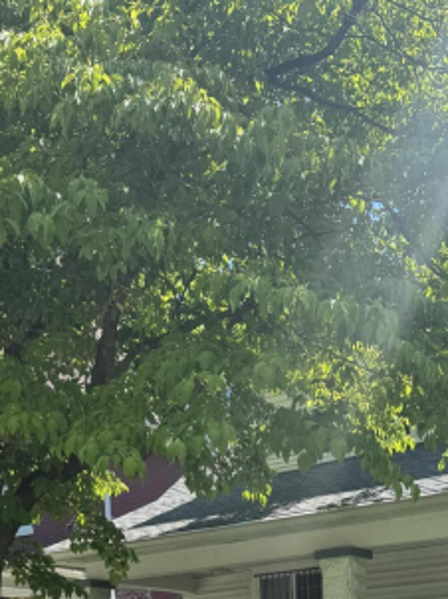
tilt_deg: +2.3
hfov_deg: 27.4
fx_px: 916
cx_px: 291
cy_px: 644
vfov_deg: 32.3
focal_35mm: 53
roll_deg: +1.1
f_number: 1.78
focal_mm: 6.76
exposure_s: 1/1311
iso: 80
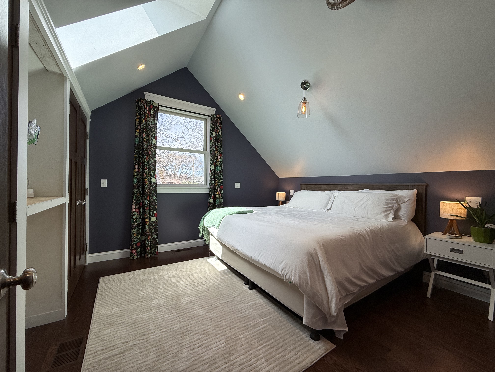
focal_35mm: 14
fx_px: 200
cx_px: 248
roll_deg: -0.9
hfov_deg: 102.1
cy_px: 186
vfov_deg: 85.7
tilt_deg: -0.5
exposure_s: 1/214
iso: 64
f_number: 2.2
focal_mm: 2.22
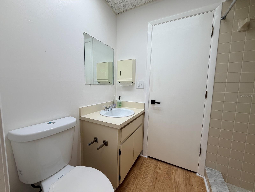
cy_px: 96
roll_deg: -1.7
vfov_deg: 85.7
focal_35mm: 14
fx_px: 103
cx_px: 128
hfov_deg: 102.1
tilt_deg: -6.3
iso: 64
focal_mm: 2.22
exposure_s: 1/120
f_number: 2.2
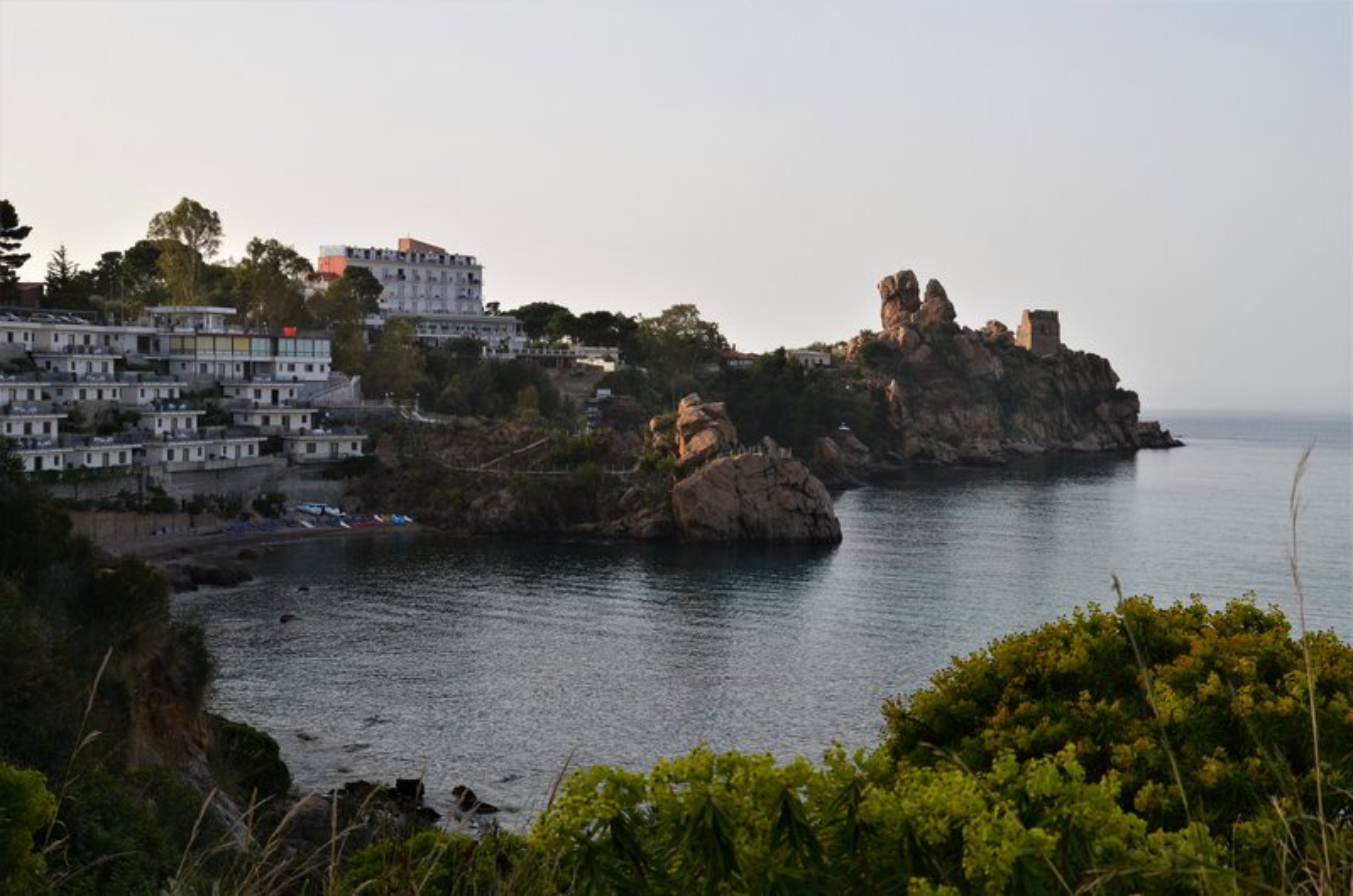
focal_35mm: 52
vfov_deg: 25.6
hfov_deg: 37.9
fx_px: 1969
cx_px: 676
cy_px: 448
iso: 250
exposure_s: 1/125
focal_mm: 35
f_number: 9
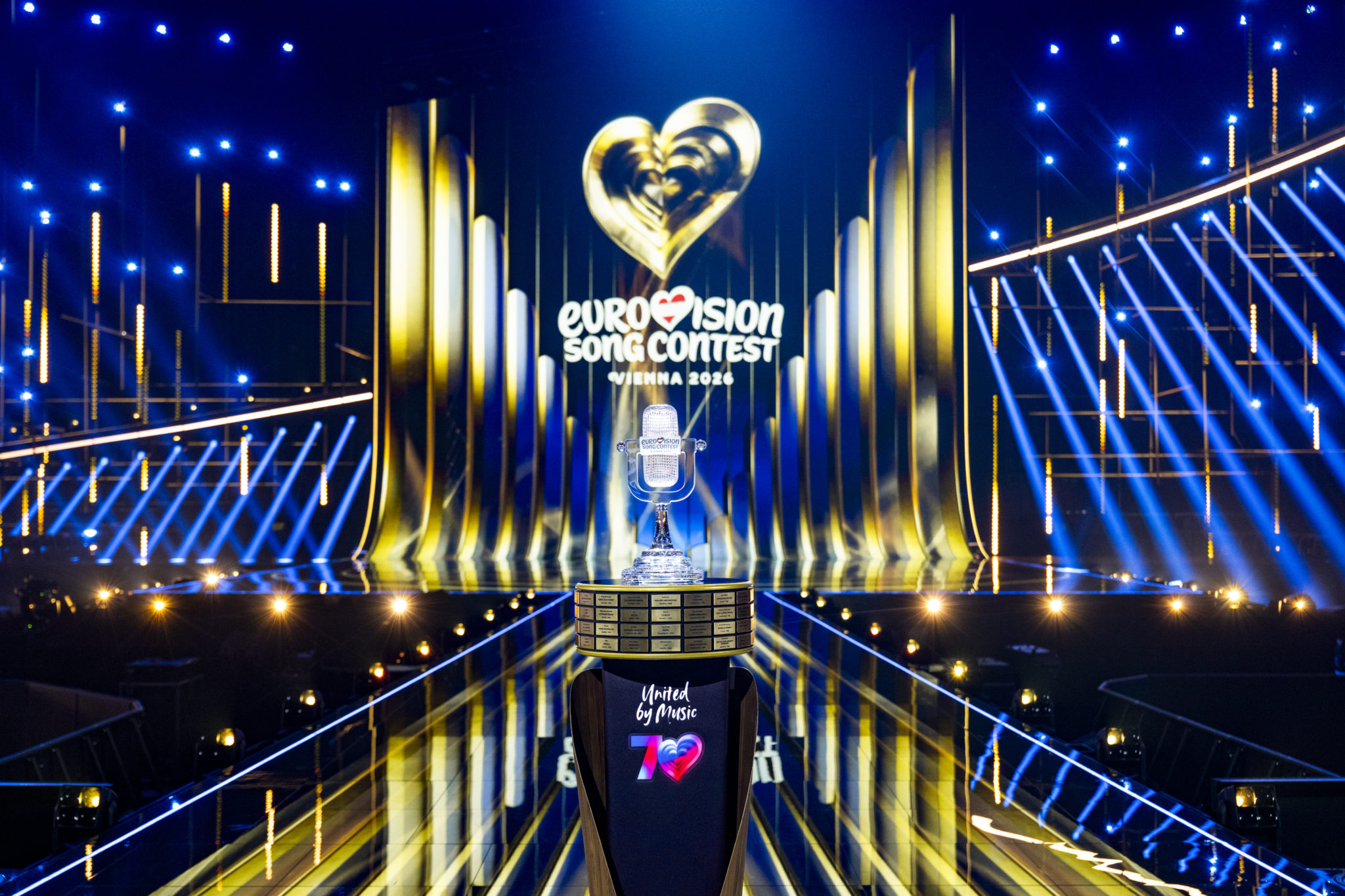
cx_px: 672
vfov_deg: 31.2
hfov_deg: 45.4
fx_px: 1606
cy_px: 448
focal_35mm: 43
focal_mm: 43
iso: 1250
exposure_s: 1/400
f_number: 4
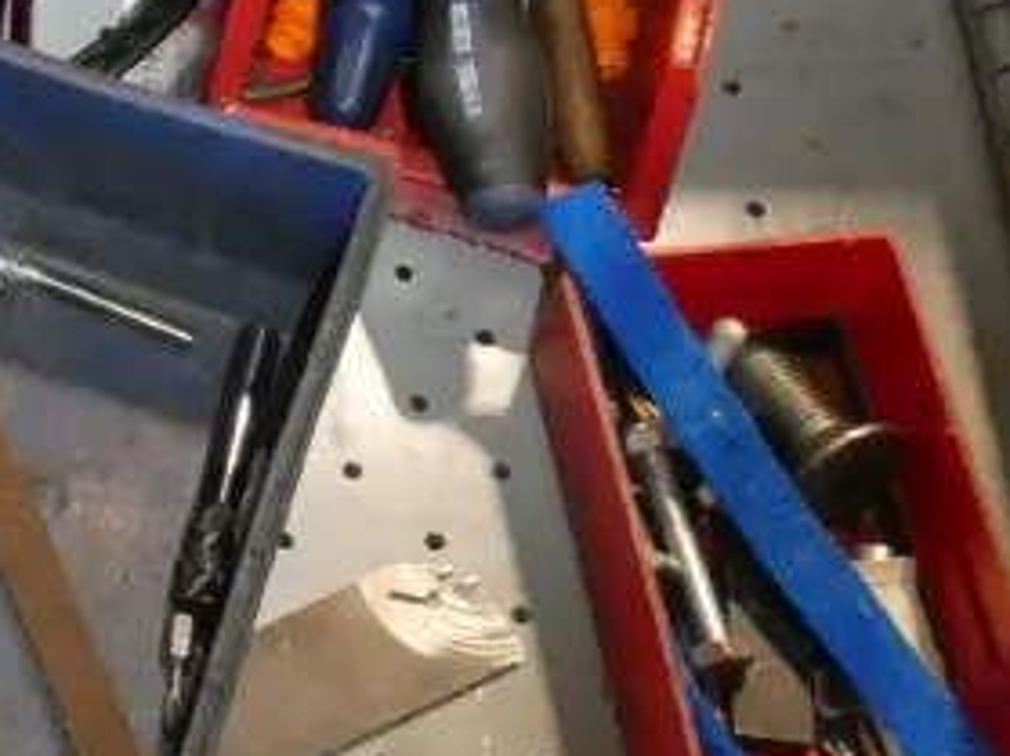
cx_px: -300
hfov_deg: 20.4
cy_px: 11
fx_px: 2566
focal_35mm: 88
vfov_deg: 16.4
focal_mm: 4.3
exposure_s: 1/125
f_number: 3.3
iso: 800
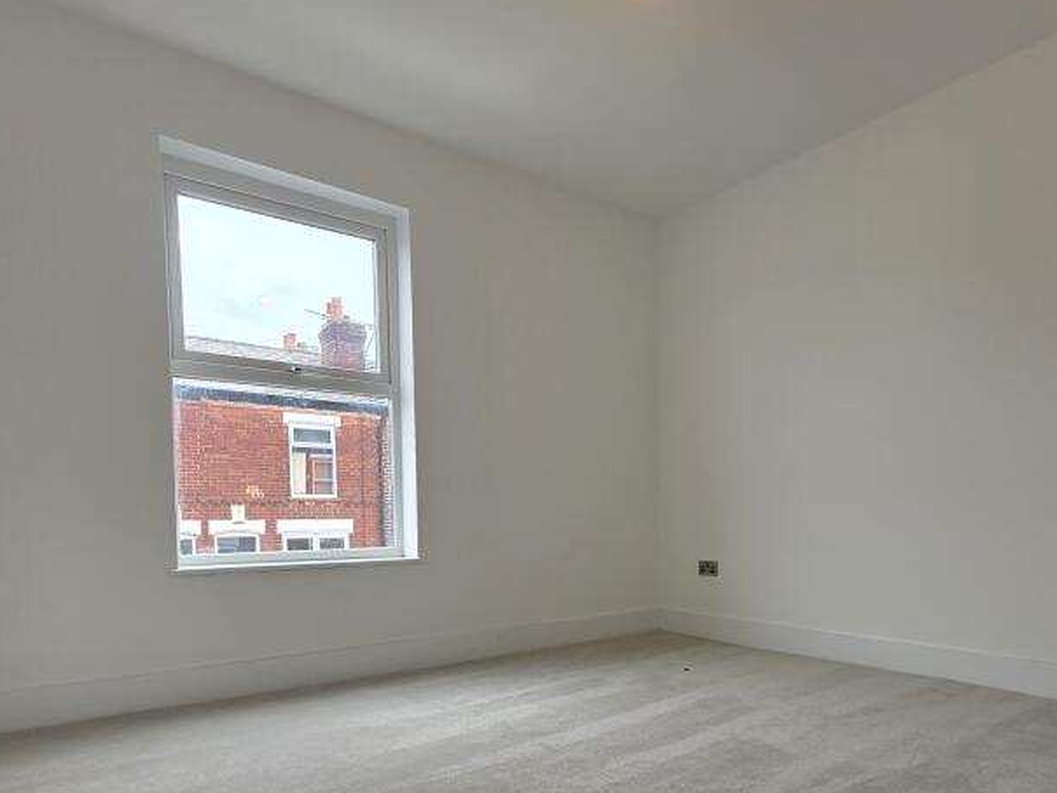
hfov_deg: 75.7
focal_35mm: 22
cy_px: 561
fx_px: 672
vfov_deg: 58.9
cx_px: 625
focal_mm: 2.2
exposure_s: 1/124
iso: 40
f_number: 1.9
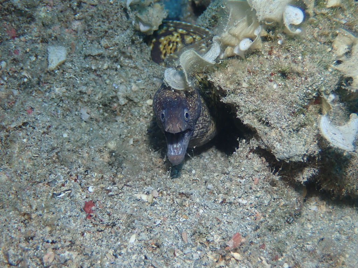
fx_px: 672
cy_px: 134
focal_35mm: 65
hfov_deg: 29.8
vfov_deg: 22.6
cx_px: 179
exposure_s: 1/60
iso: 100
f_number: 11
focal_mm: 11.78
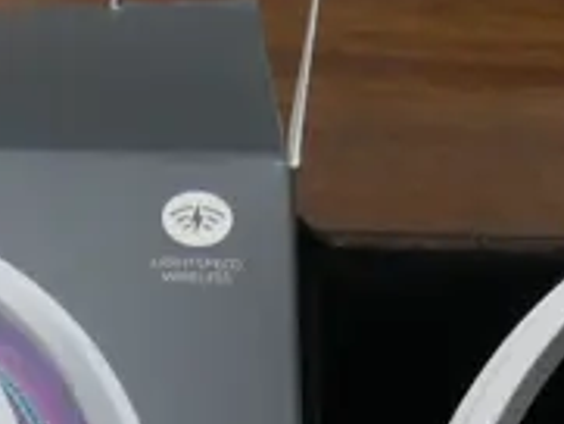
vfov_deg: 8.7
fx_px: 2576
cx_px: 100
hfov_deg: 12.4
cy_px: 932
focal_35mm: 158
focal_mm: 14
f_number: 3.5
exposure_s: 1/80
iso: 200
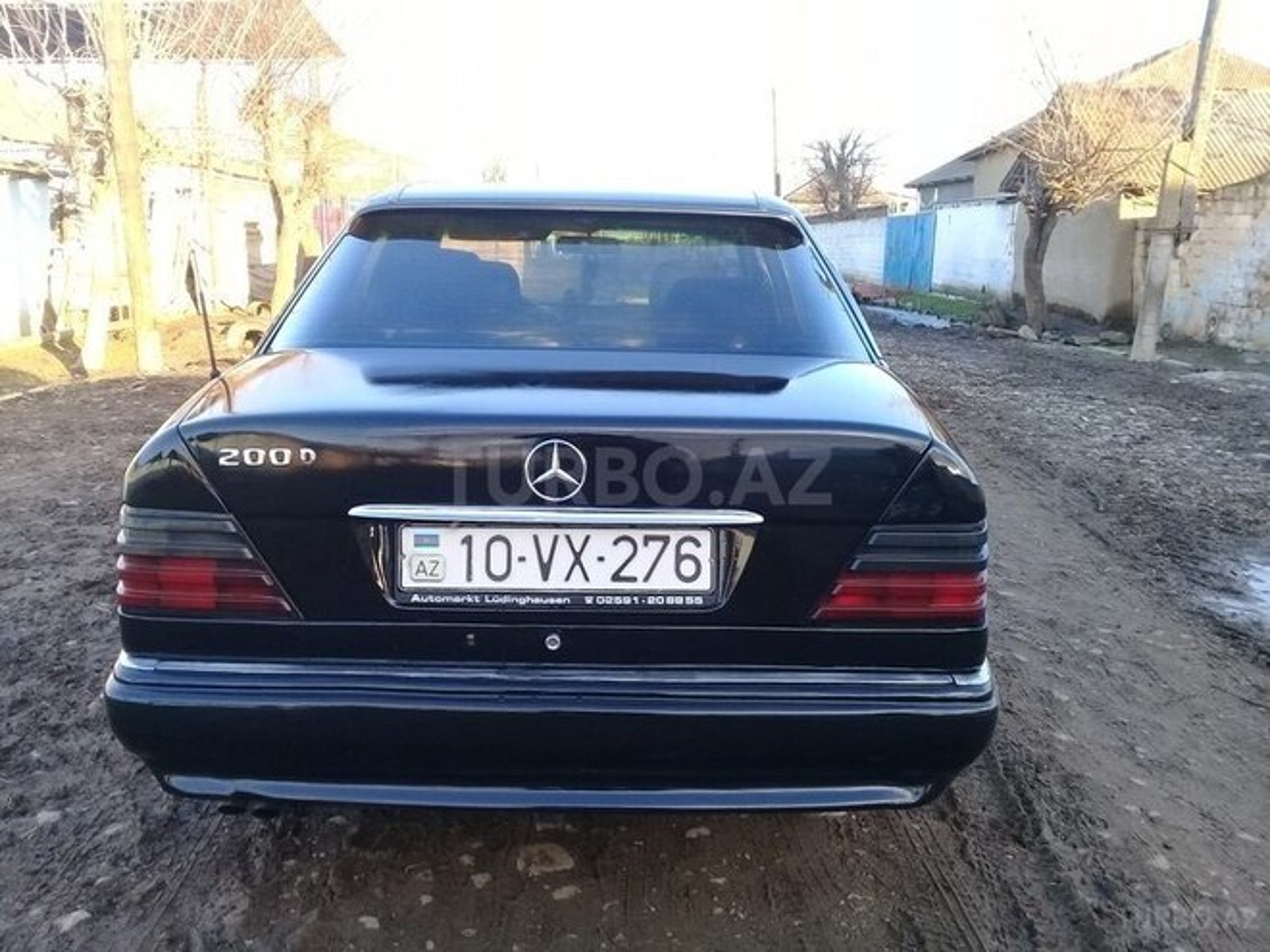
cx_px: 635
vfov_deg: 45.4
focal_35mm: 31
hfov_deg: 58.4
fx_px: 1137
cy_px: 476
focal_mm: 3.3
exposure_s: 1/100
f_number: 2.2
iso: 64
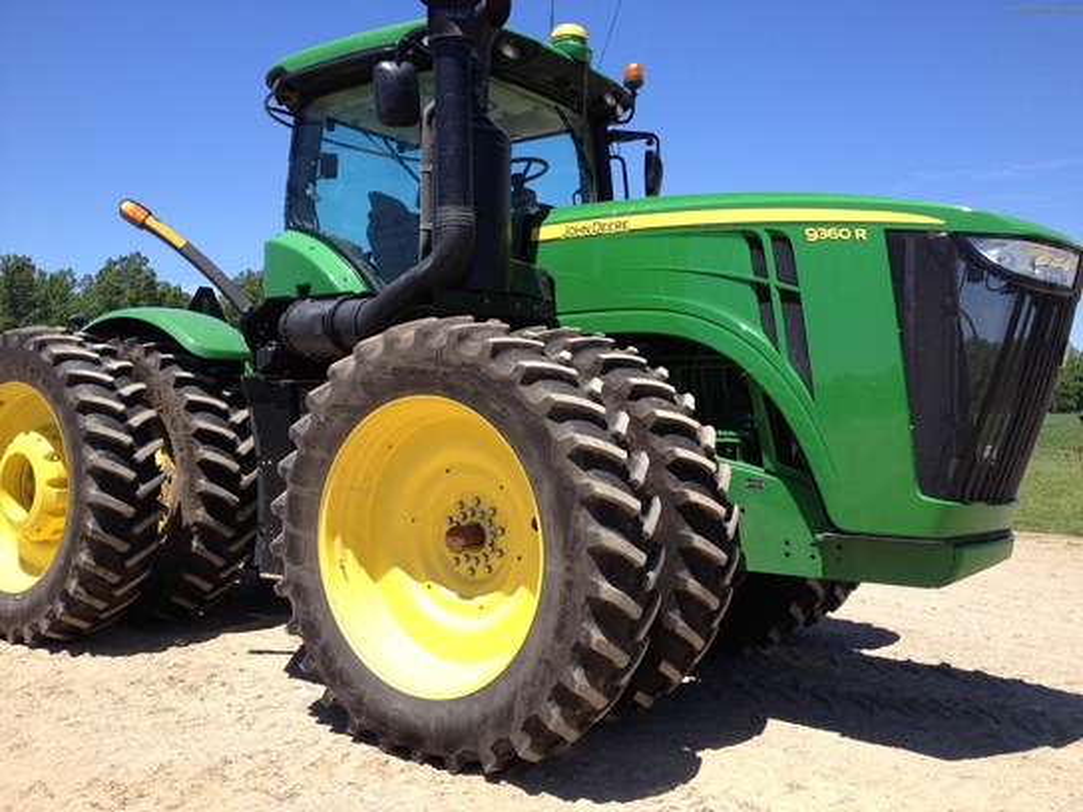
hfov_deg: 52.6
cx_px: 542
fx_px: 1095
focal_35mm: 35
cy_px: 406
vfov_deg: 40.7
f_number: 2.4
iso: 50
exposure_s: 1/1126
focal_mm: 4.28
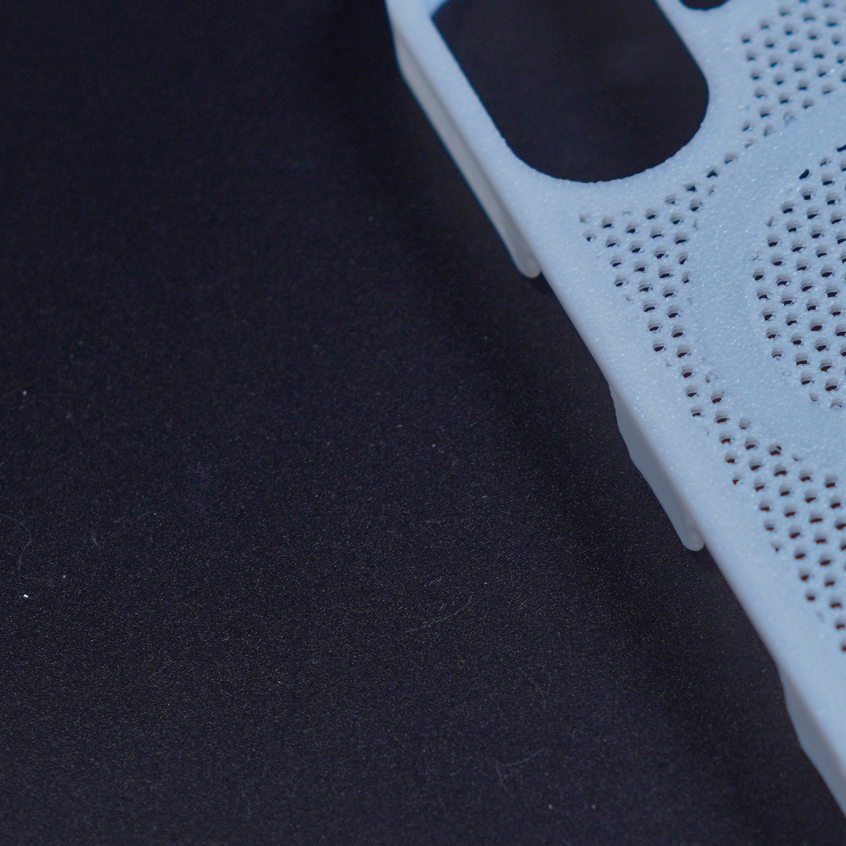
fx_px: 5226
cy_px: 348
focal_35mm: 189
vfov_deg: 9.3
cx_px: 978
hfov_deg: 9.2
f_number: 2.8
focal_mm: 50
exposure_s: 1/80
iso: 200
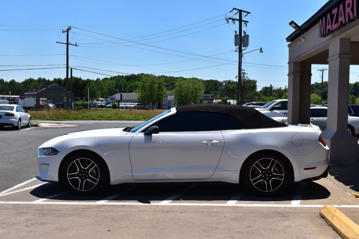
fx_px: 404
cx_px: 180
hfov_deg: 47.9
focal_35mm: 40
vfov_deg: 33.0
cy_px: 120
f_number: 11
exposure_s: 1/500
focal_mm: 27
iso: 250
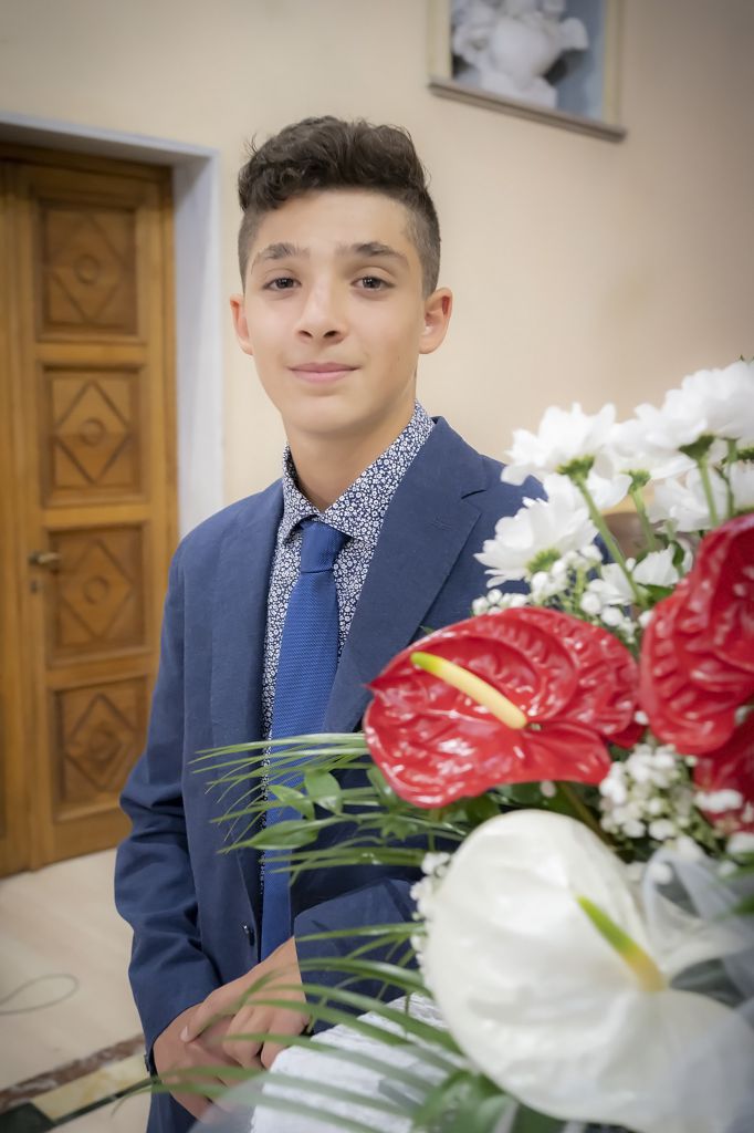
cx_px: 377
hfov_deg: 37.8
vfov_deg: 54.4
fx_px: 1100
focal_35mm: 35
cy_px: 566
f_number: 5
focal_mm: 35
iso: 5000
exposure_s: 1/50
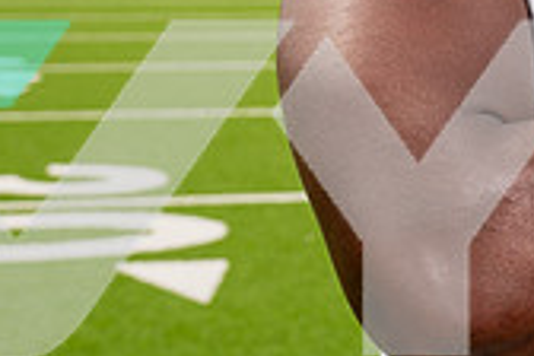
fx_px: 2151
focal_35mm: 145
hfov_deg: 13.9
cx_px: 559
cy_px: -195
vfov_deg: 9.2
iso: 125
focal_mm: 42
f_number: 5.6
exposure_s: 1/640
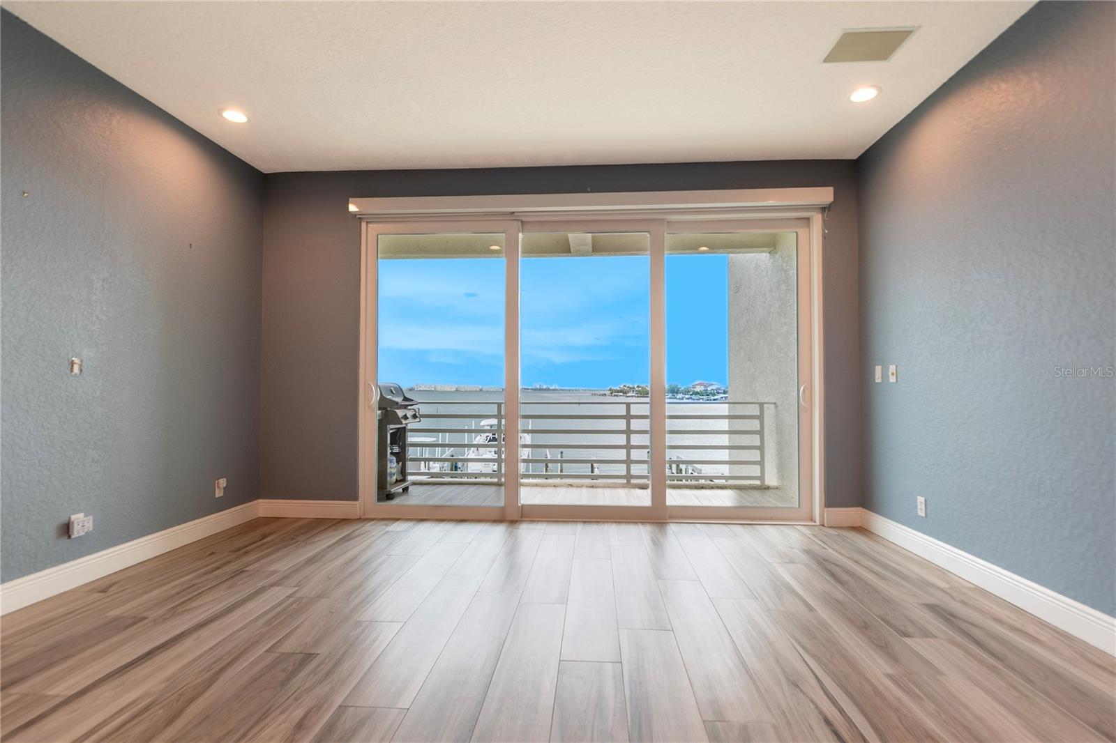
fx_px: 465
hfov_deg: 100.4
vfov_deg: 77.3
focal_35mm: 15
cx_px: 558
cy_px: 372
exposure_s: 1/200
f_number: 5.6
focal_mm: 10
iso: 100
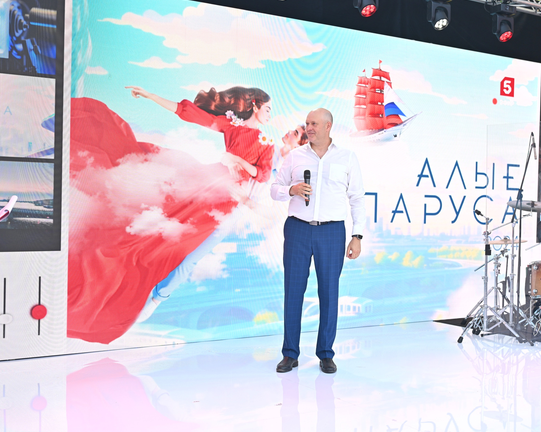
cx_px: 315
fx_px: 736
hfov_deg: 40.2
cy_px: 215
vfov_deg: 32.7
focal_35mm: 46
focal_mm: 40
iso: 100
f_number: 2.5
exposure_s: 1/200
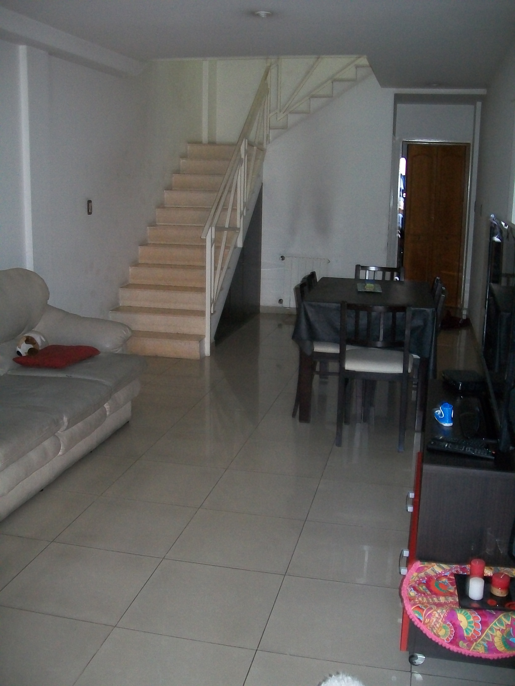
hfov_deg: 39.7
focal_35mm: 36
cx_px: 258
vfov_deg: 51.4
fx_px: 714
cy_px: 343
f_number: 2.7
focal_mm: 6
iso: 240
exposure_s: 1/30
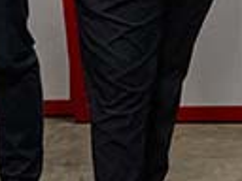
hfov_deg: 12.6
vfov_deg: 9.5
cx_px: 429
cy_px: -204
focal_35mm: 144
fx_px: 1007
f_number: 4
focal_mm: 20
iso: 4000
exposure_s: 1/200
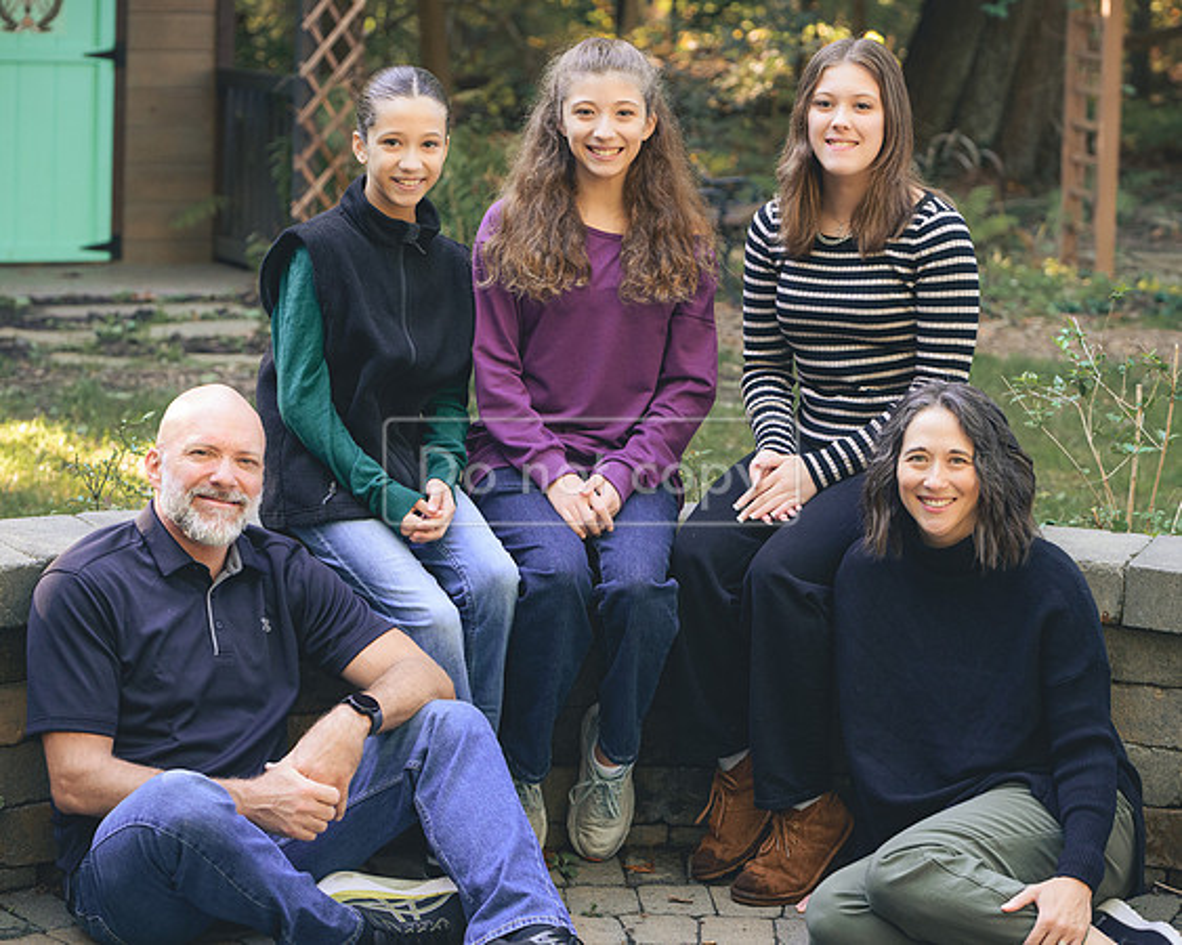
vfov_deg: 17.3
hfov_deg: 21.6
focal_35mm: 89
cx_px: 613
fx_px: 3099
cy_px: 416
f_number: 3.5
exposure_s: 1/250
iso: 2000
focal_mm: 70
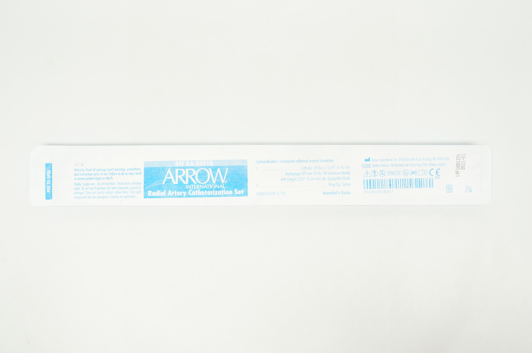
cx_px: 266
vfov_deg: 41.6
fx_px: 465
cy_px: 176
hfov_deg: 59.5
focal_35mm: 32
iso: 400
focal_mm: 21
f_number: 11
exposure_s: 1/15
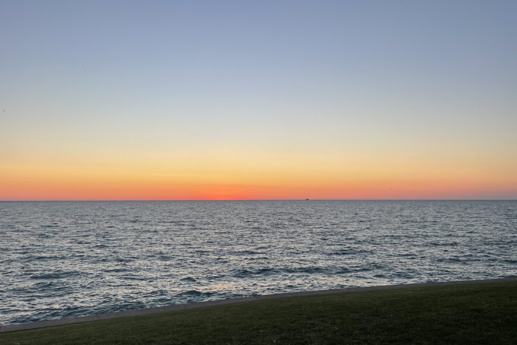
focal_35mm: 28
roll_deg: +0.3
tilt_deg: +2.4
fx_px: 402
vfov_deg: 46.4
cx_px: 251
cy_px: 184
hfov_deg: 65.5
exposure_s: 1/518
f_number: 1.6
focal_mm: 4.2
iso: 32
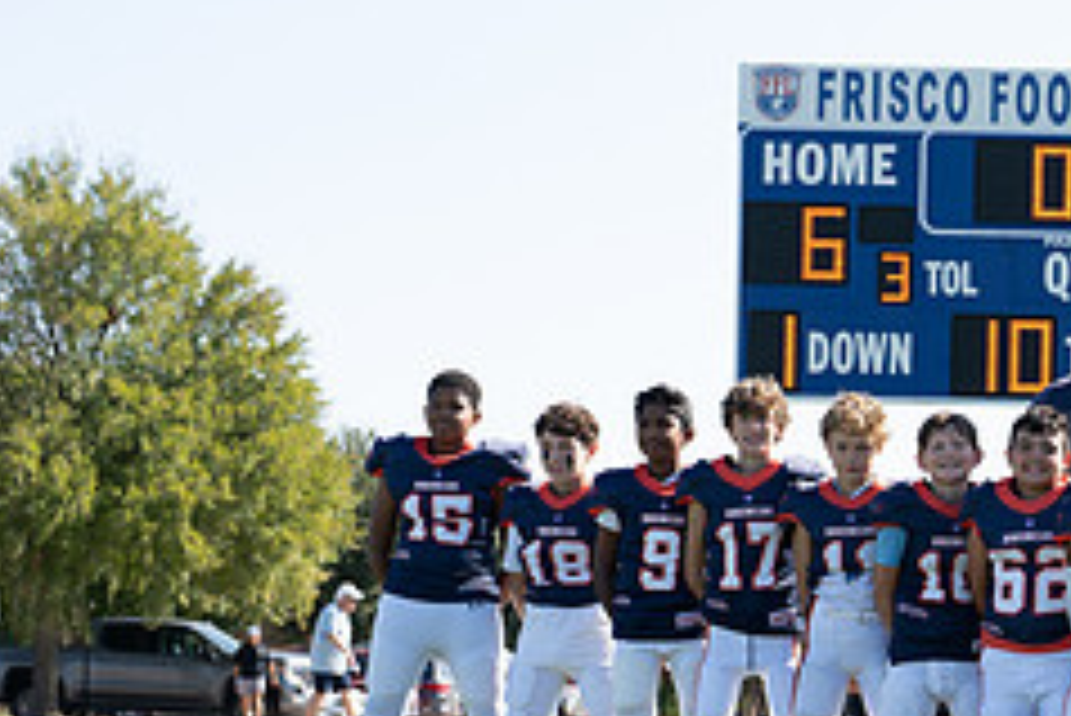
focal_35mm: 122
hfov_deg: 16.2
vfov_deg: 11.1
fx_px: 3632
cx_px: 1215
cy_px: 709
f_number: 3.5
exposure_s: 1/500
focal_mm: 50
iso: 100
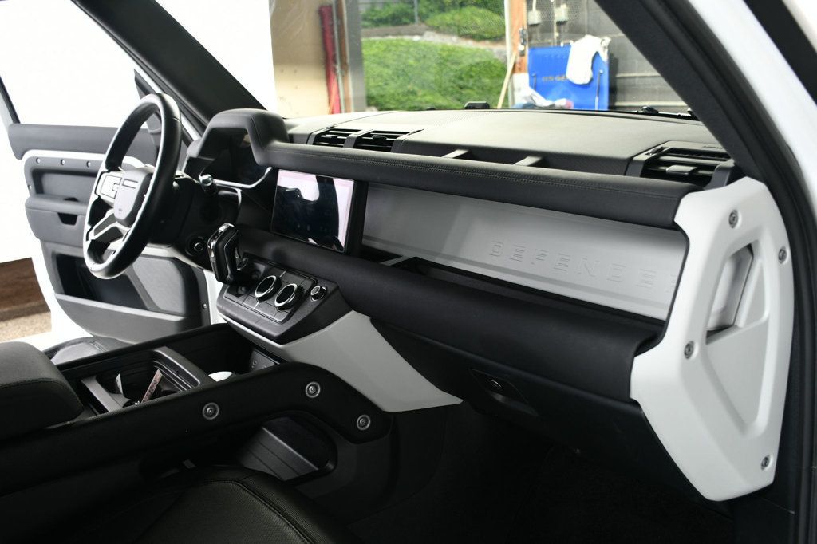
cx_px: 408
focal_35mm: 34
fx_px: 771
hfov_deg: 55.8
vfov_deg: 38.9
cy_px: 272
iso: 100
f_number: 4
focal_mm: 23
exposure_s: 1/160
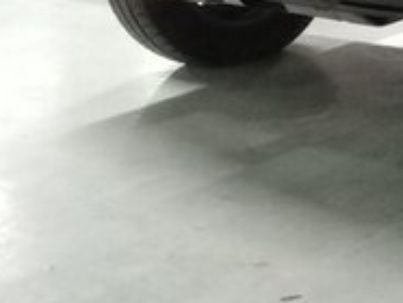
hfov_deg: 16.0
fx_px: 1282
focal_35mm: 110
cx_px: 648
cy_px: -57
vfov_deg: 13.1
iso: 400
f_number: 2.2
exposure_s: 1/17
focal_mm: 3.3
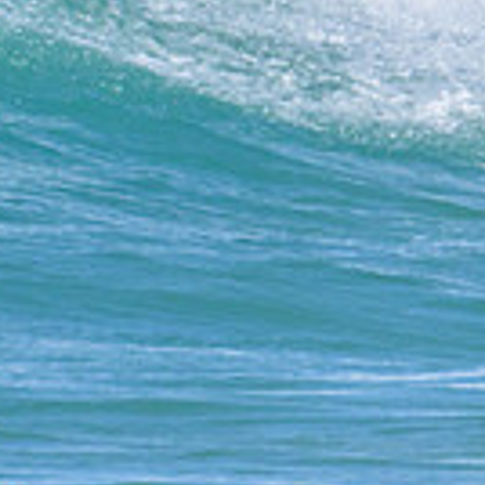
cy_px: -234
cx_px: 5
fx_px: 63216
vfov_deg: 0.4
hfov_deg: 0.4
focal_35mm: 3988
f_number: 11
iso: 800
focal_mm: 800
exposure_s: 1/2000
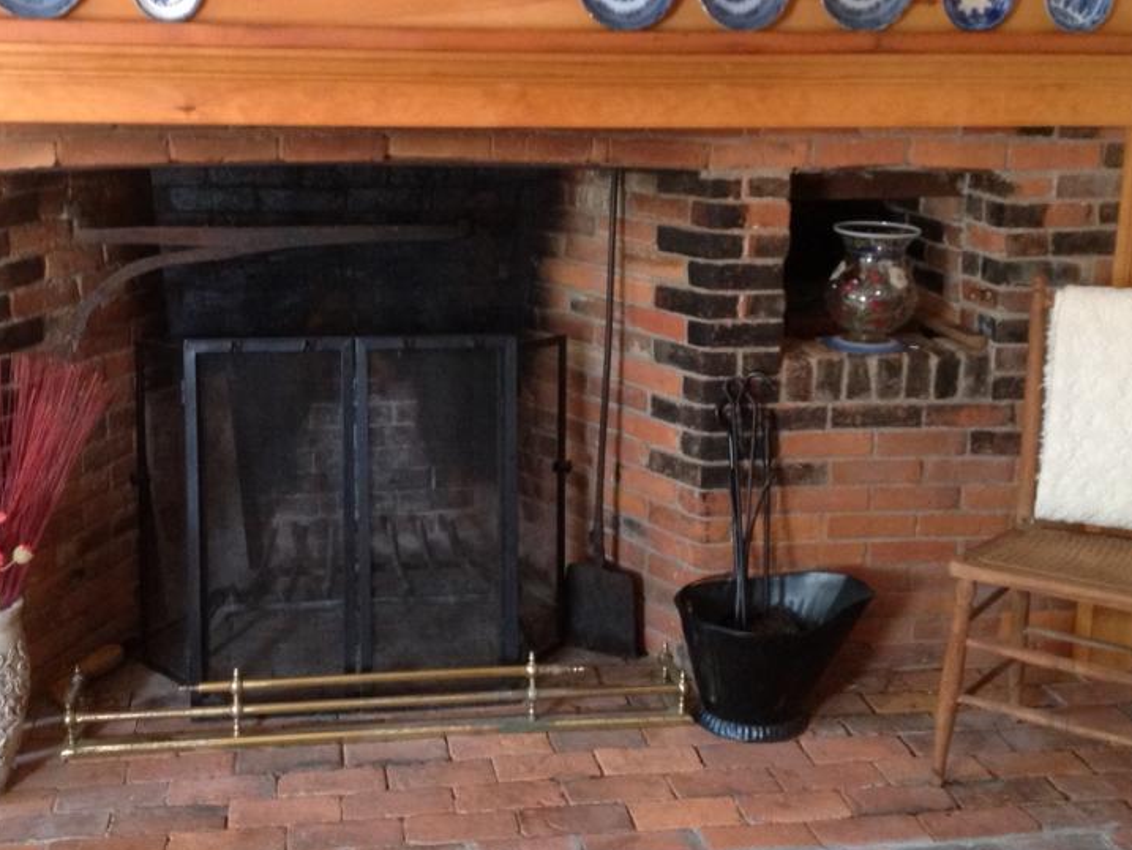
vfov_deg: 29.1
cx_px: 499
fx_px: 1635
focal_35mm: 50
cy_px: 352
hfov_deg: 38.1
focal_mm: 4.28
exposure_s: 1/15
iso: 320
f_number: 2.4
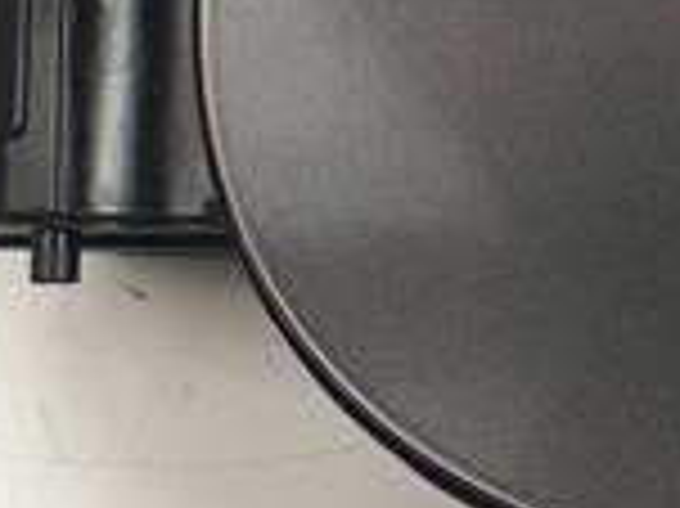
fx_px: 1354
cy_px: 49
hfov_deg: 26.5
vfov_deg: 20.8
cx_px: 694
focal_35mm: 69
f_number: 2.4
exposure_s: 1/138
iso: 50
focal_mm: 4.3
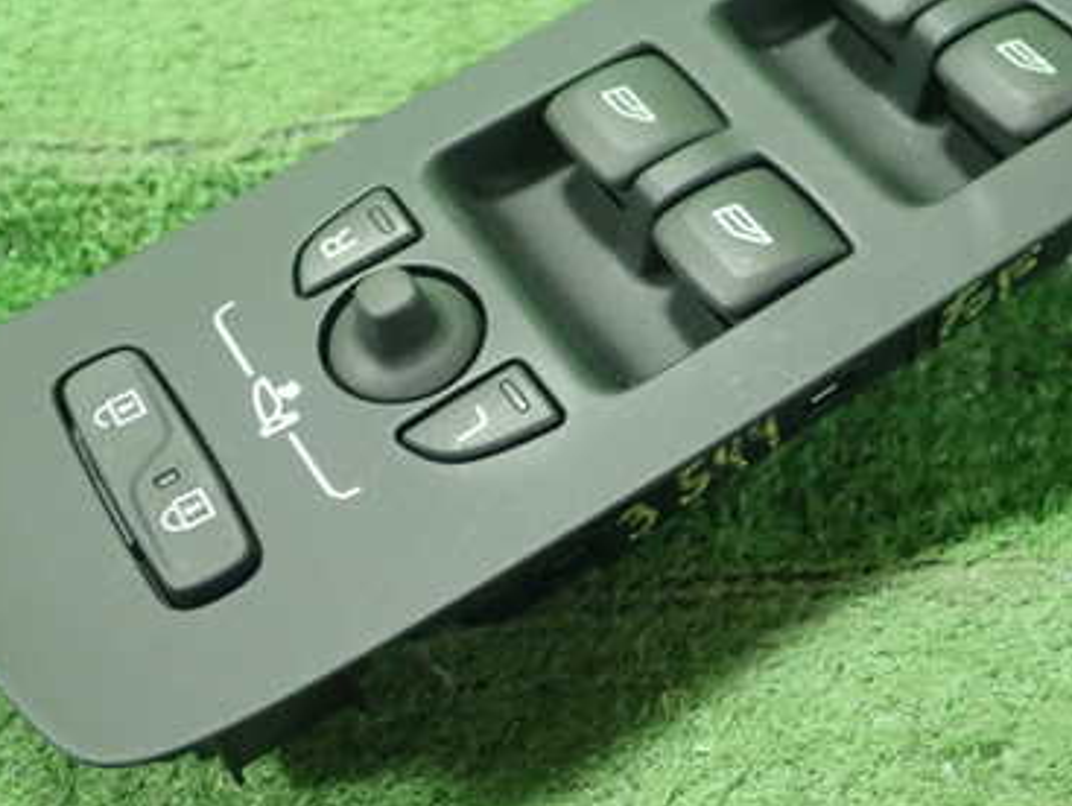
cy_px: 327
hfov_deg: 38.7
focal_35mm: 49
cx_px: 651
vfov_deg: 29.7
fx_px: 1519
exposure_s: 1/125
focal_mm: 5.5
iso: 640
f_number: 2.3
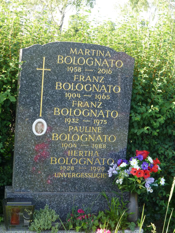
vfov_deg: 29.4
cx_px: 88
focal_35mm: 66
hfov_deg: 22.2
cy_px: 116
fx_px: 445
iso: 125
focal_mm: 11.7
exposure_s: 1/60
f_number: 4.9
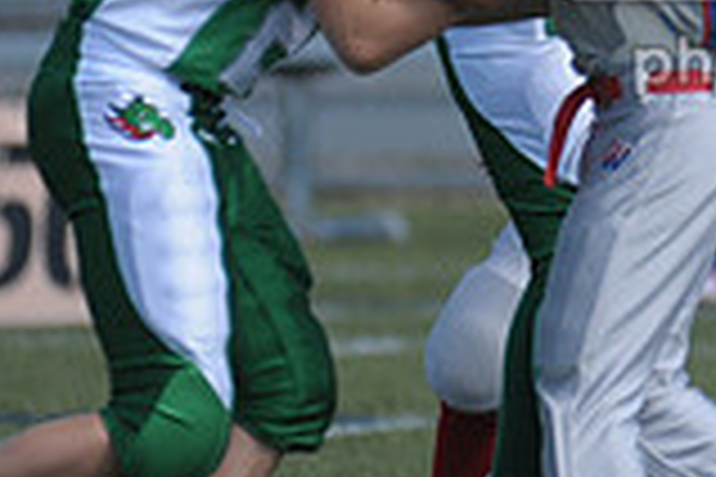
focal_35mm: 1531
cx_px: 1090
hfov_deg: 1.3
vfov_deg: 0.9
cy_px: -101
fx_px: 30448
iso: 640
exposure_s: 1/4000
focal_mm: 280
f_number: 4
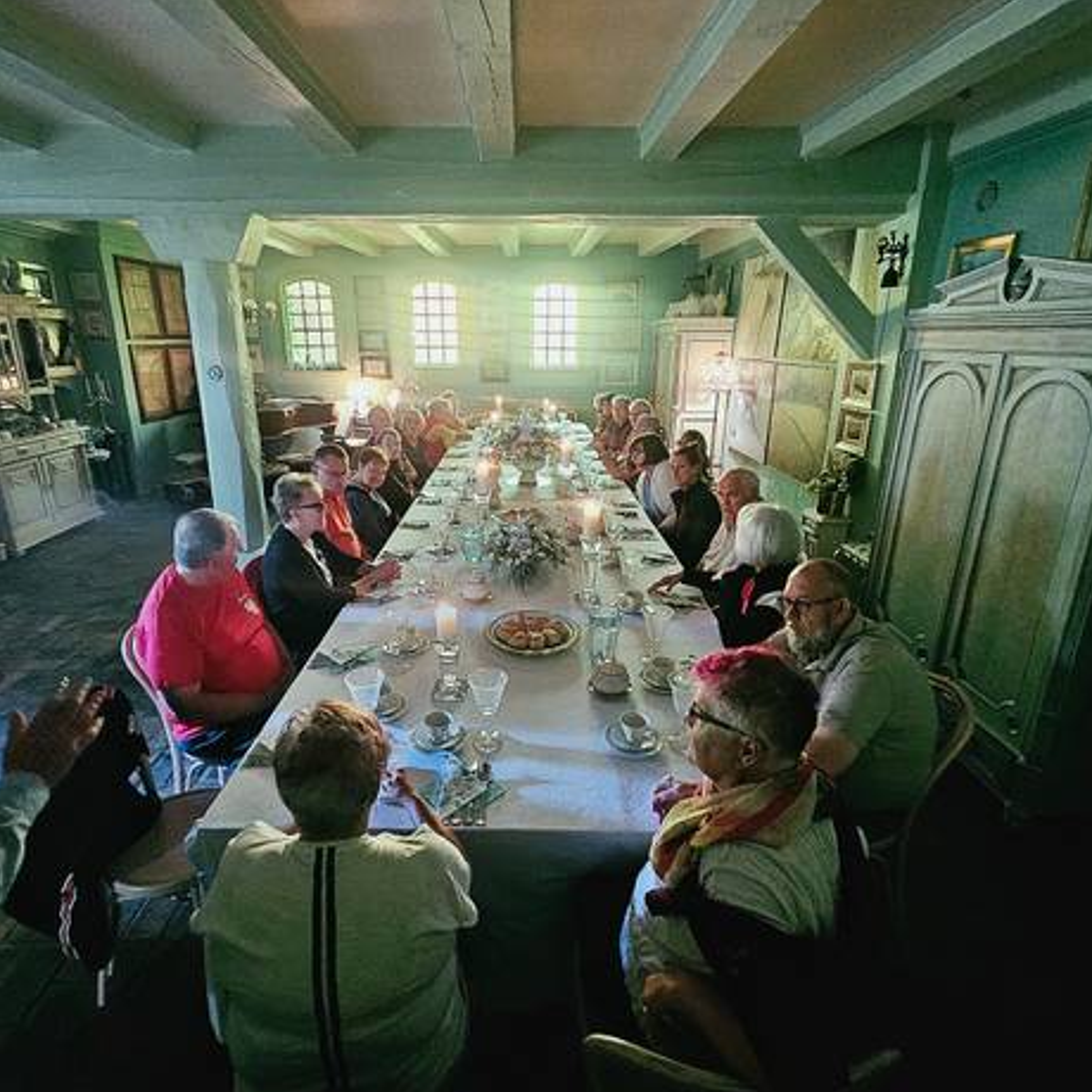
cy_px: 522
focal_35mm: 16
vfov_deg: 87.4
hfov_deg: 87.4
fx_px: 571
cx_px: 529
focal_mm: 2.2
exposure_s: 1/25.1
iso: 1000
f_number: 2.2
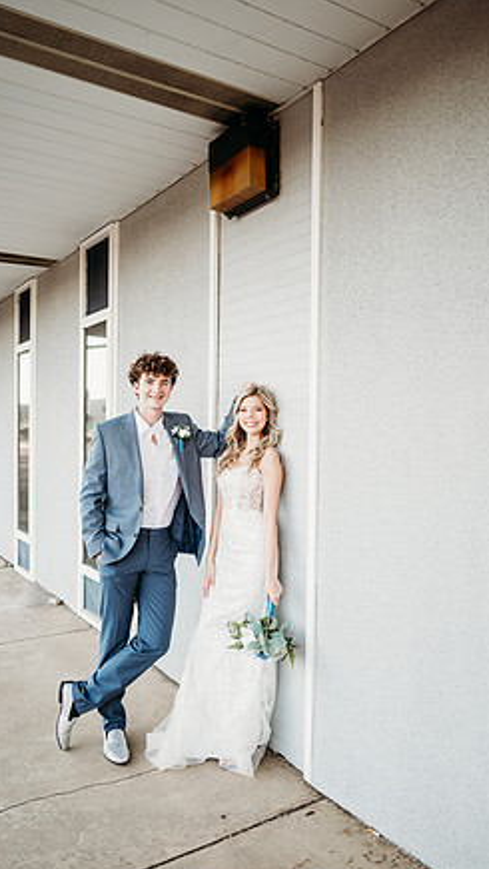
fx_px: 599
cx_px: 196
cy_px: 432
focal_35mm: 26
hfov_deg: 44.2
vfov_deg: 71.9
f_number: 2
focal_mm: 24
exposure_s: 1/320
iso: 100
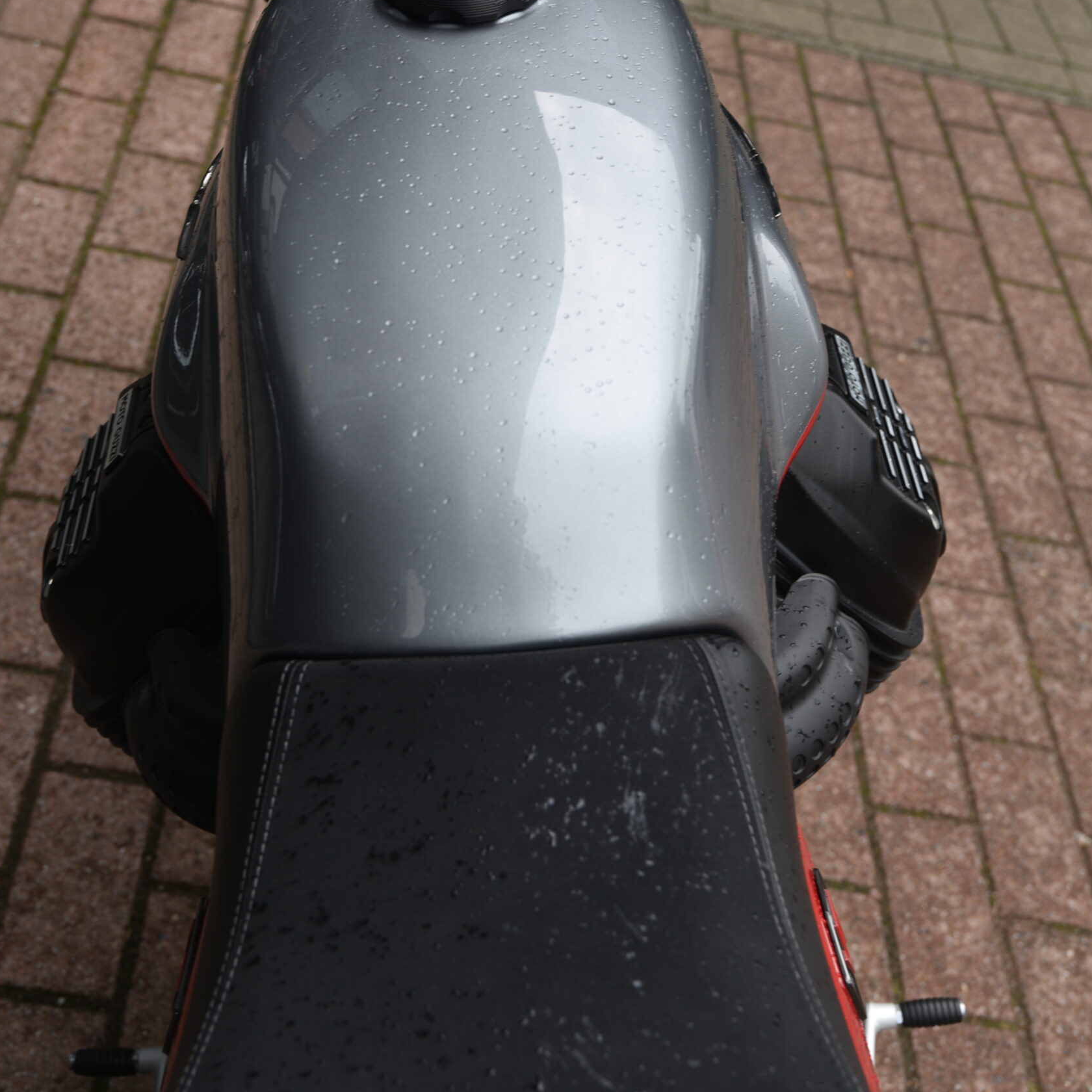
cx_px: 548
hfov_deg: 30.0
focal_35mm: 57
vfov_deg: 29.6
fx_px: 2034
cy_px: 271
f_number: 5.6
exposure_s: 1/125
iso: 100
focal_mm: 44
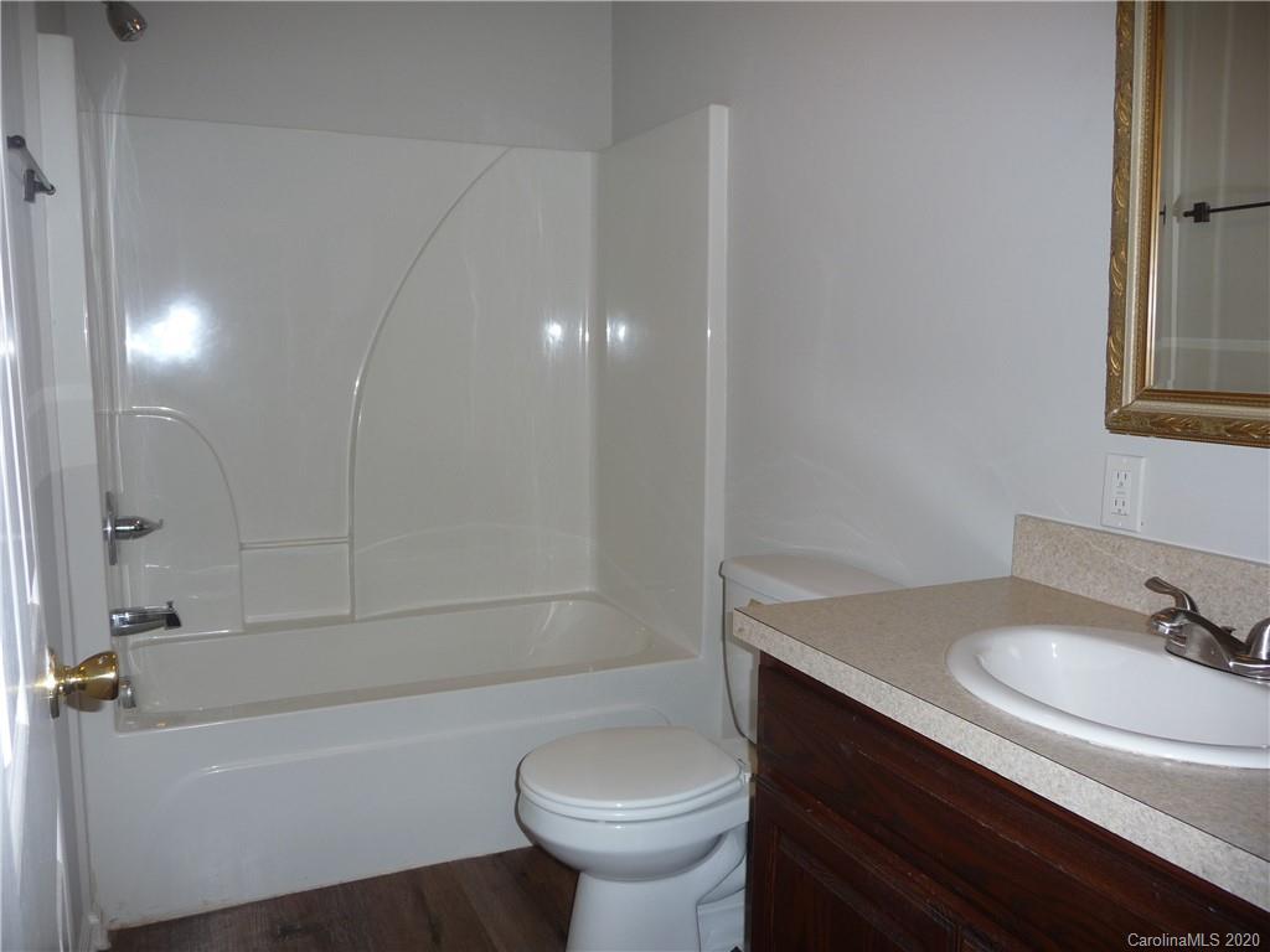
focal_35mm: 28
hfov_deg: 63.4
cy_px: 476
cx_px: 635
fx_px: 1027
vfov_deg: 49.7
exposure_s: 1/30
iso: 100
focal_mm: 4.7
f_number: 3.3
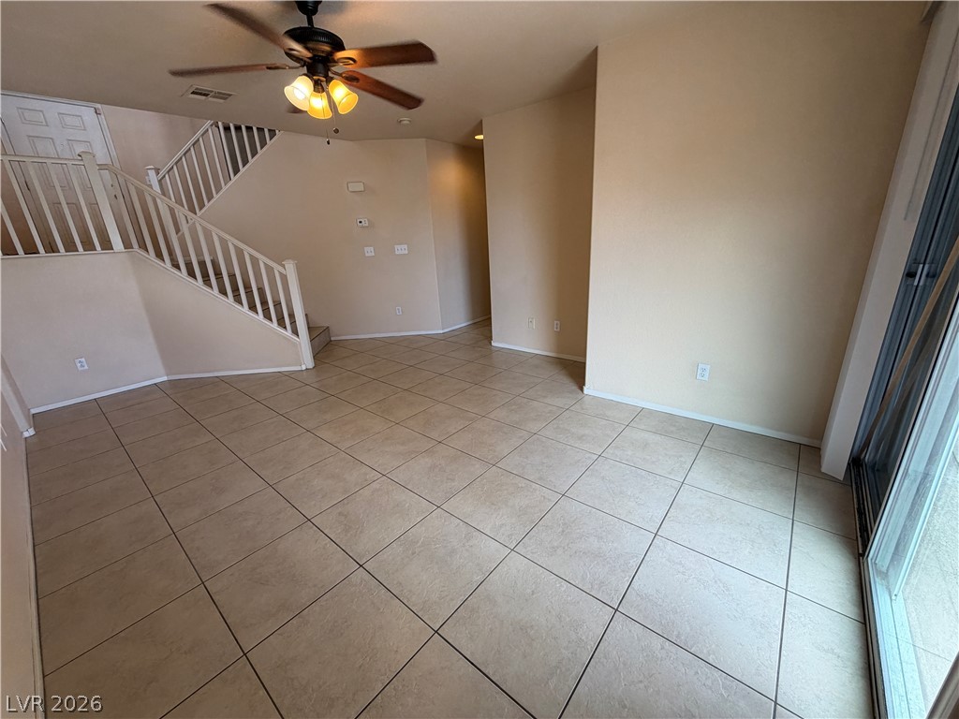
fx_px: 388
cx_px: 480
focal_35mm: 14
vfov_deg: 85.7
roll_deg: +3.1
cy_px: 360
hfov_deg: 102.1
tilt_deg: -18.3
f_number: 2.2
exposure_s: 1/120
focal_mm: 2.22
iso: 125
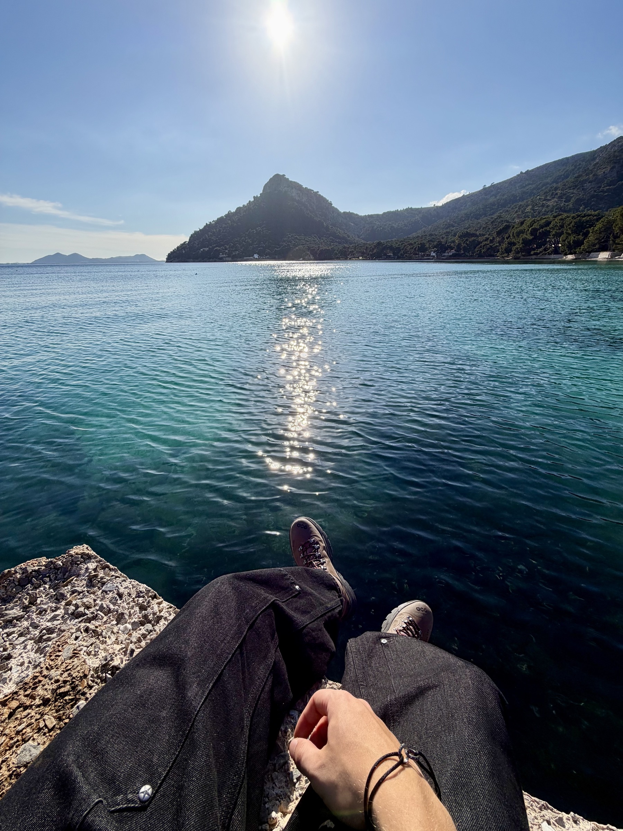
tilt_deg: -23.9
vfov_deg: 102.1
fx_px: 336
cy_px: 416
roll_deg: +0.4
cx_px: 312
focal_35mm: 14
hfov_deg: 85.7
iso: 25
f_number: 2.2
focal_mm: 2.22
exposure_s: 1/1464
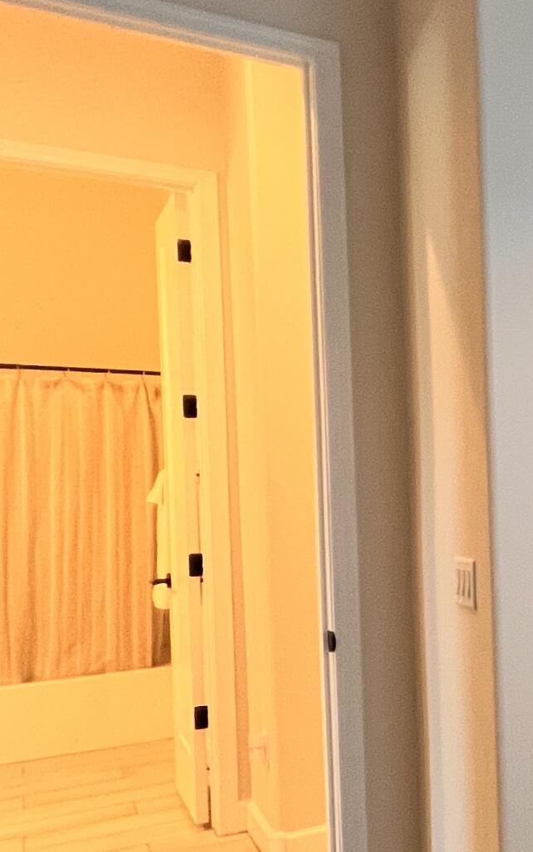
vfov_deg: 49.1
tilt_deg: -1.5
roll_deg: +0.8
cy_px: 490
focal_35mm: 40
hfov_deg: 17.5
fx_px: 929
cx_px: 1147
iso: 250
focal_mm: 1.57
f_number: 1.8
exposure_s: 1/60
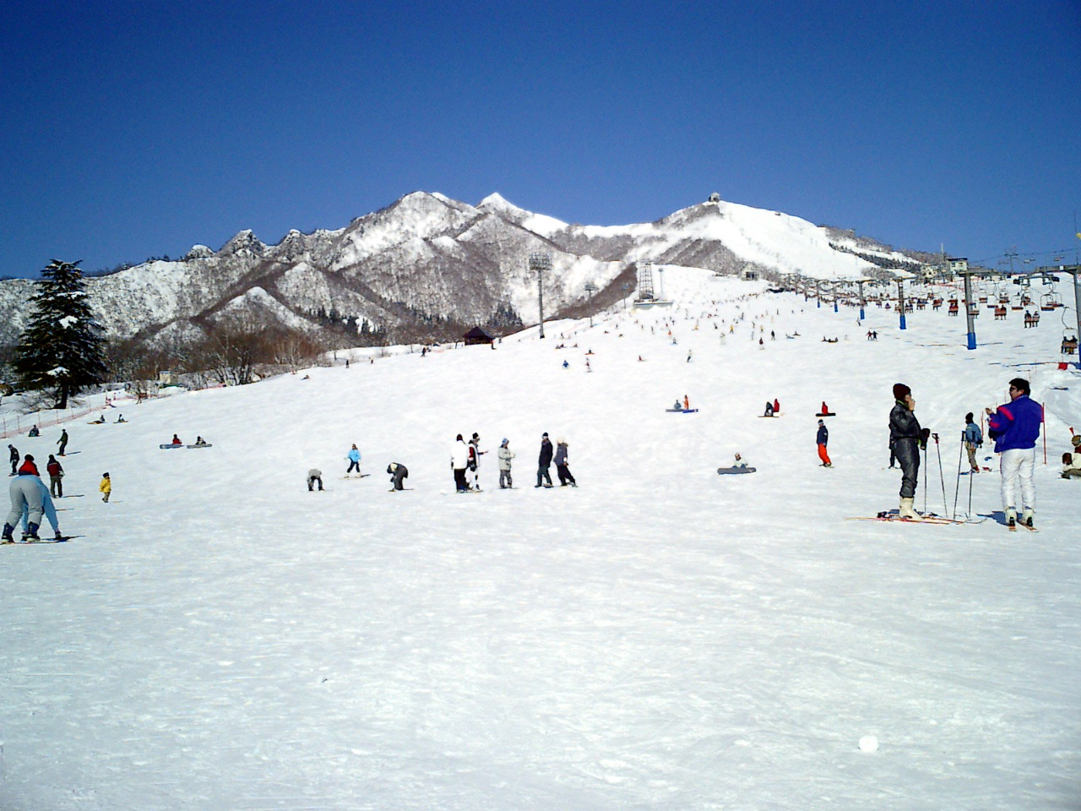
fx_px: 1124
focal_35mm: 36
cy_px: 406
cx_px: 540
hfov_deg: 51.4
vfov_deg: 39.7
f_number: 3.2
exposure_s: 1/6400
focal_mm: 7.5
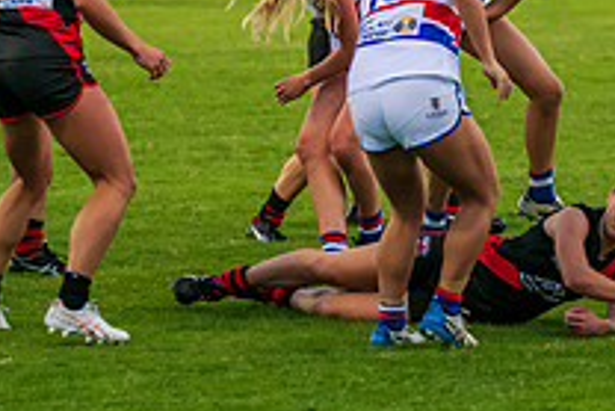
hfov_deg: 5.9
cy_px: 30
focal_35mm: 351
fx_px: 6000
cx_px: 468
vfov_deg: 3.9
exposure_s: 1/1000
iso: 1600
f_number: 2.8
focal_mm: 100
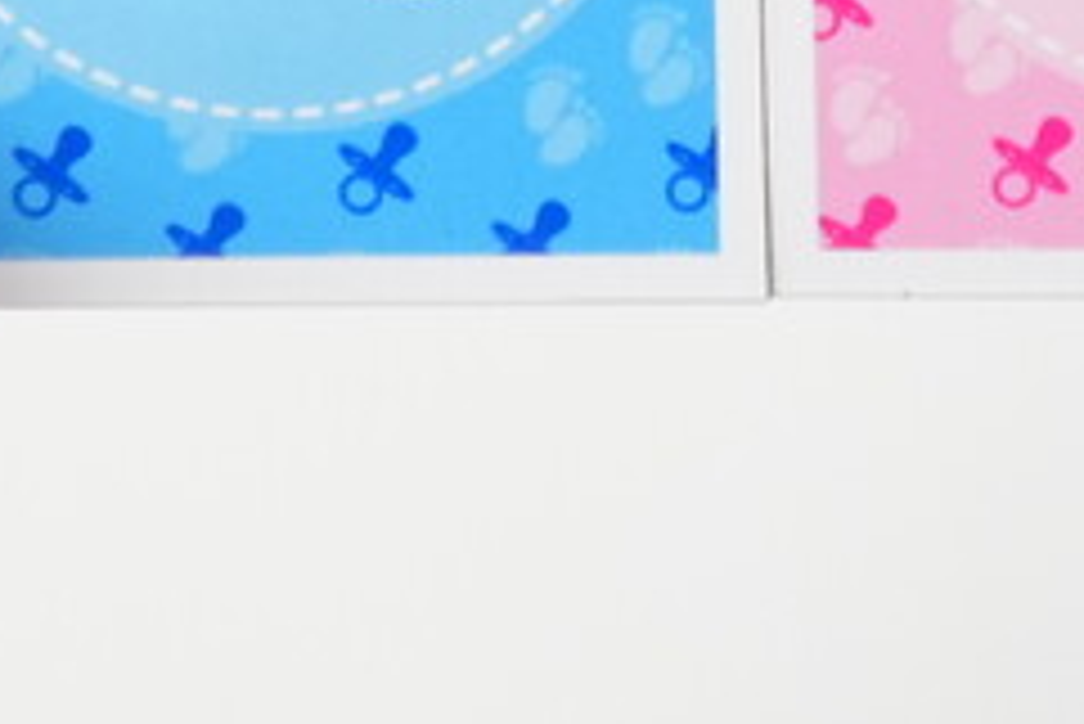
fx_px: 6297
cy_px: -1030
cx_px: 688
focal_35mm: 209
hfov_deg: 9.8
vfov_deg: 6.3
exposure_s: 1/400
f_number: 5.6
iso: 2500
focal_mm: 28
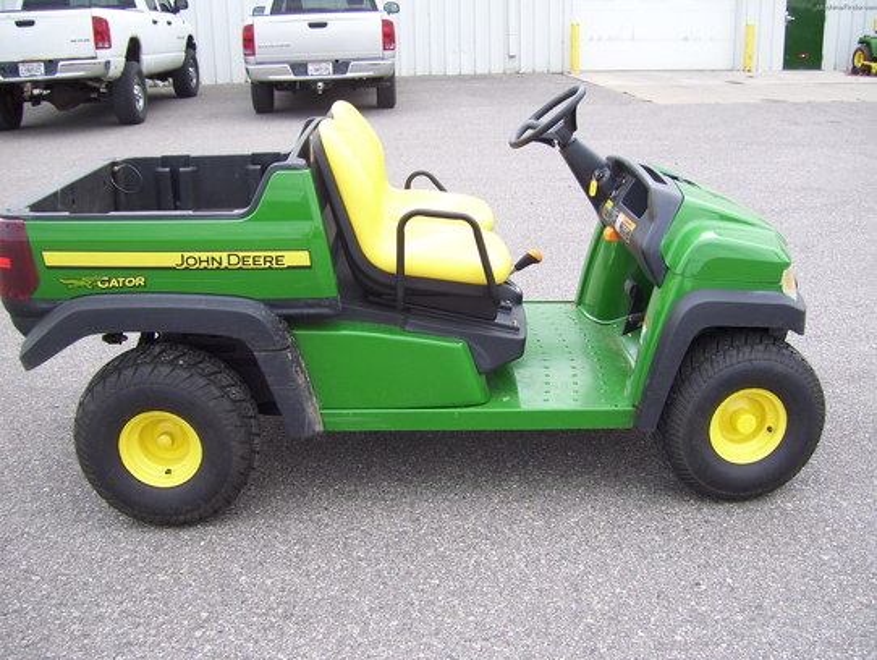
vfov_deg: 39.7
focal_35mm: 36
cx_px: 438
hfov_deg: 51.3
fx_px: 913
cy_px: 330
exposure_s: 1/200
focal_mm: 6
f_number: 2.7
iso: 80
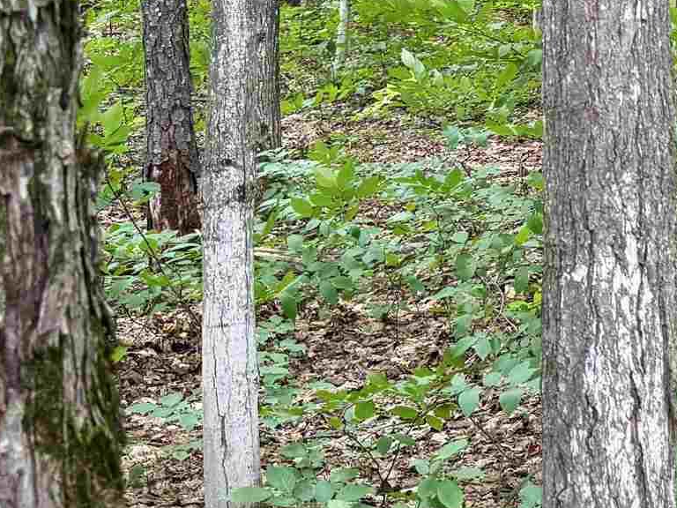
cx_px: 909
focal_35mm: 96
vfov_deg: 14.7
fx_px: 1878
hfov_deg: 18.8
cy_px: -176
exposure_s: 1/121
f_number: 1.78
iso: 160
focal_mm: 6.76
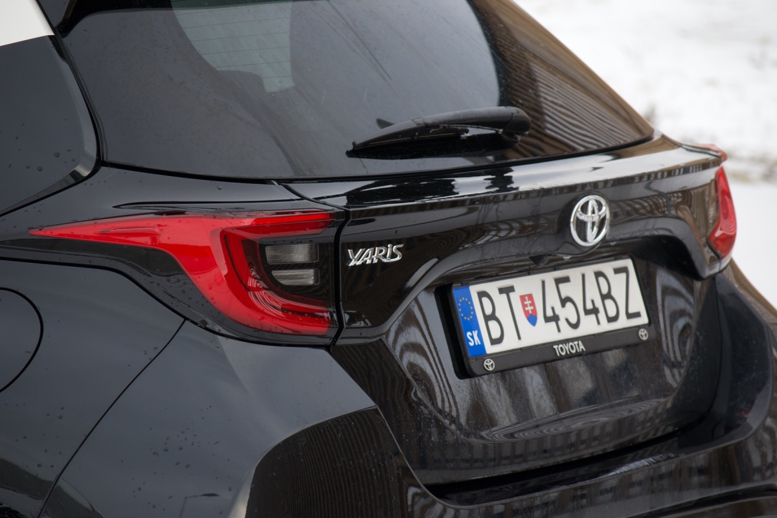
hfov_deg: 11.2
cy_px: 259
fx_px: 3949
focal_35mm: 183
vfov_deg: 7.5
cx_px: 388
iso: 100
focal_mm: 122
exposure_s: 1/125
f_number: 6.3
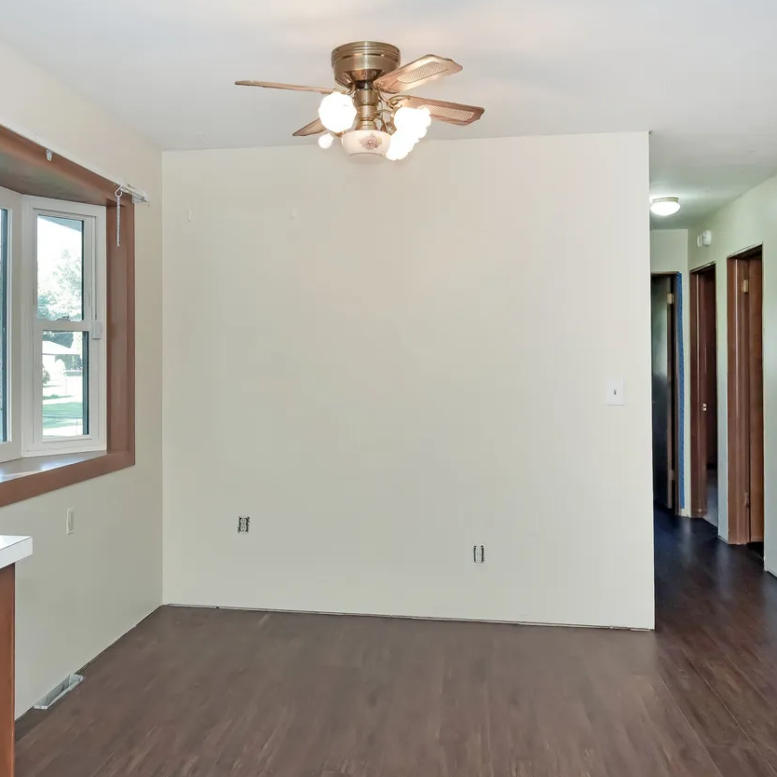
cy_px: 389
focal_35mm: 33
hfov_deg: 49.5
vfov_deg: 49.7
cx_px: 324
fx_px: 838
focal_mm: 20
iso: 640
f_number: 8
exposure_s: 1/50
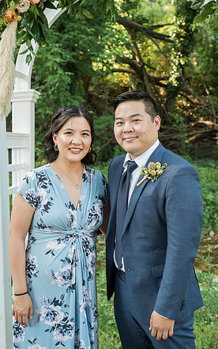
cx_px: 105
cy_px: 173
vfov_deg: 38.9
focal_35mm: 52
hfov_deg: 24.9
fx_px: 494
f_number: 5.6
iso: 1250
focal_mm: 50
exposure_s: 1/125
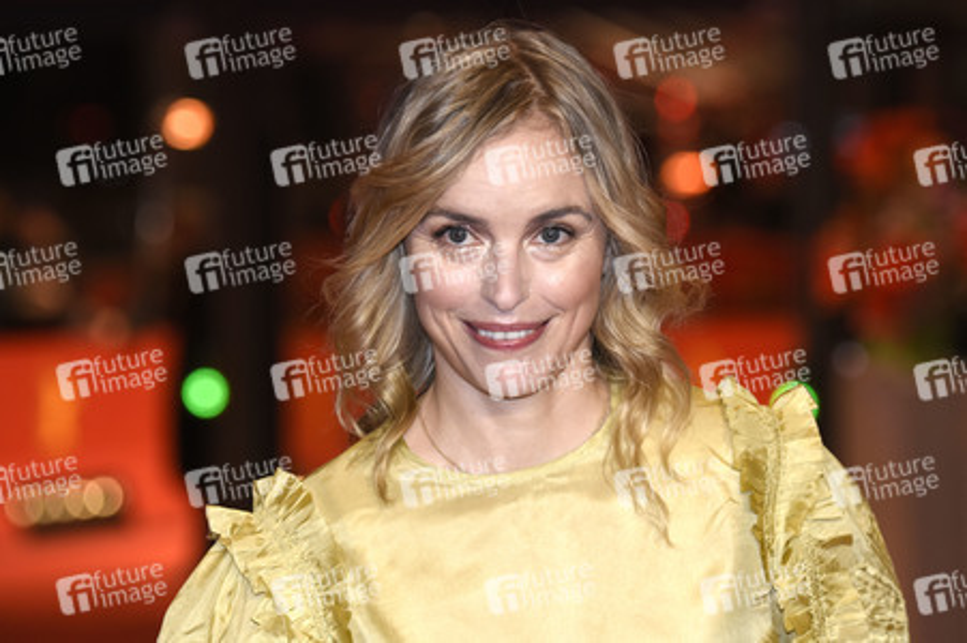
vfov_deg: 8.3
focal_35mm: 165
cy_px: 322
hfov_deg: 12.5
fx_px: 4429
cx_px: 484
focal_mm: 110
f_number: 3.5
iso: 800
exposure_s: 1/320
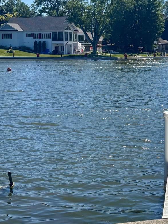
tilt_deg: -5.5
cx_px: 142
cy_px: 99
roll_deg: -0.6
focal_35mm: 77
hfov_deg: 18.9
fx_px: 499
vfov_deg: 25.3
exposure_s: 1/4255
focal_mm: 5.96
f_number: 1.6
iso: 50
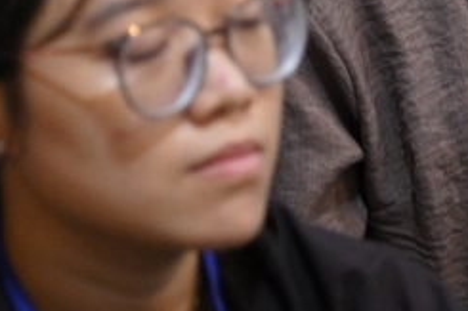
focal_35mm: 379
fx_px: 4924
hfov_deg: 5.4
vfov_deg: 3.6
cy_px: -214
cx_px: 494
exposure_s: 1/100
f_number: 4
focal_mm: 95
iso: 6400
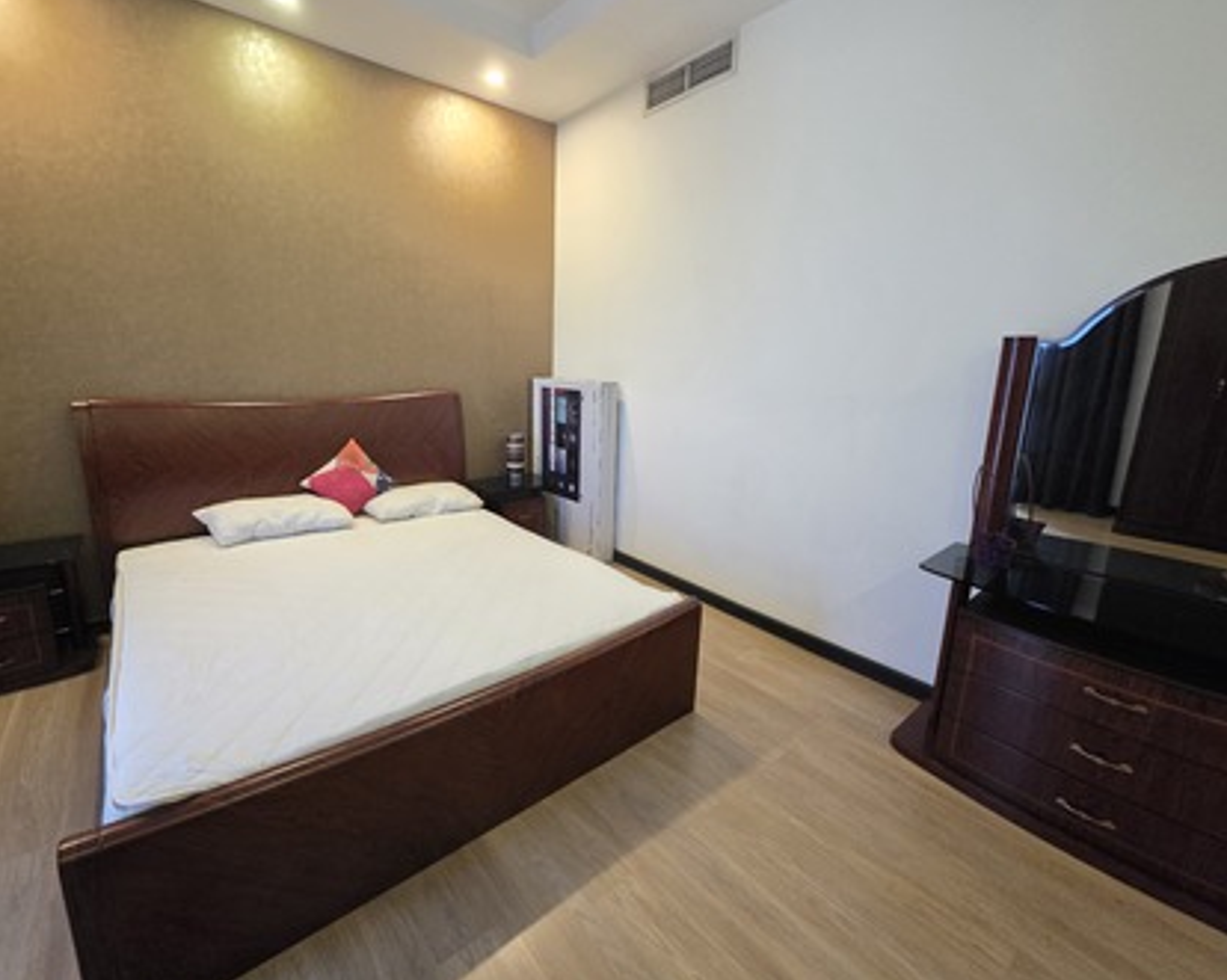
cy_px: 484
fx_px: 508
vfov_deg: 88.0
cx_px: 579
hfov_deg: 100.6
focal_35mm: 14
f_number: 1.9
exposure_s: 1/50
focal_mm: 2.2
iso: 1000
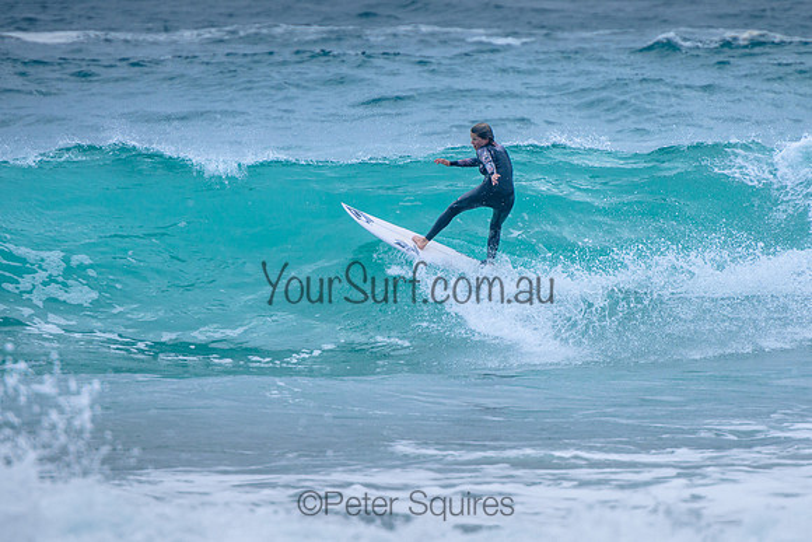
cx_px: 501
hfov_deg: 3.7
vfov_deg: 2.5
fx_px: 12411
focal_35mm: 550
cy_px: 261
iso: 320
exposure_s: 1/2000
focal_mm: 400
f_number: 5.6
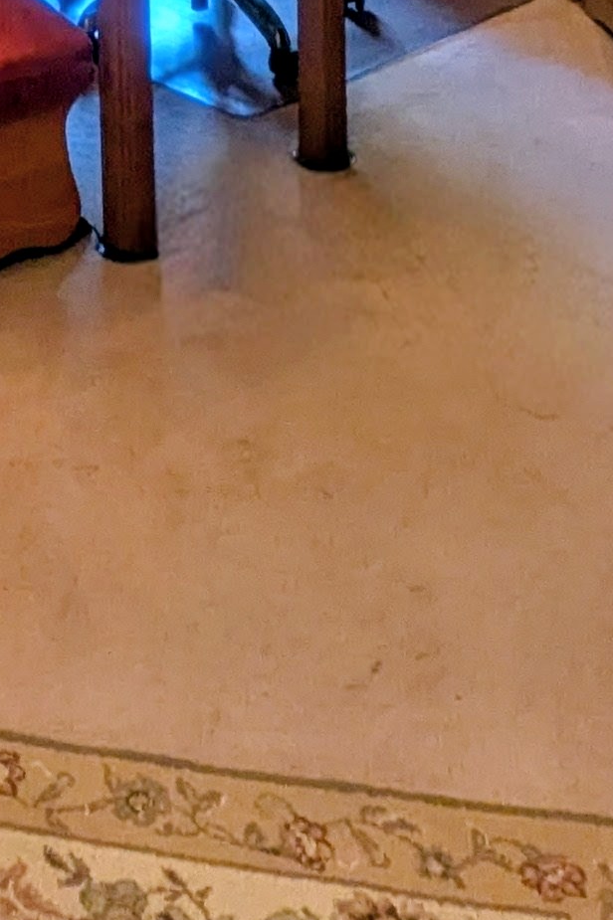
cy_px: -470
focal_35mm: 63
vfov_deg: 24.5
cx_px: -52
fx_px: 1610
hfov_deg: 20.6
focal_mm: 1.85
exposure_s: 1/30
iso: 121
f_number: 2.2
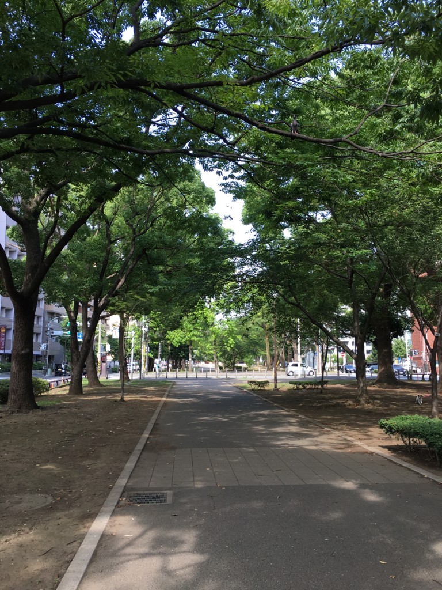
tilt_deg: +8.4
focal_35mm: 29
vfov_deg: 61.7
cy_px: 295
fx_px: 494
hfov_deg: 48.2
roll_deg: -1.8
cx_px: 221
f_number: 2.2
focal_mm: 4.15
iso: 25
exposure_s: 1/230
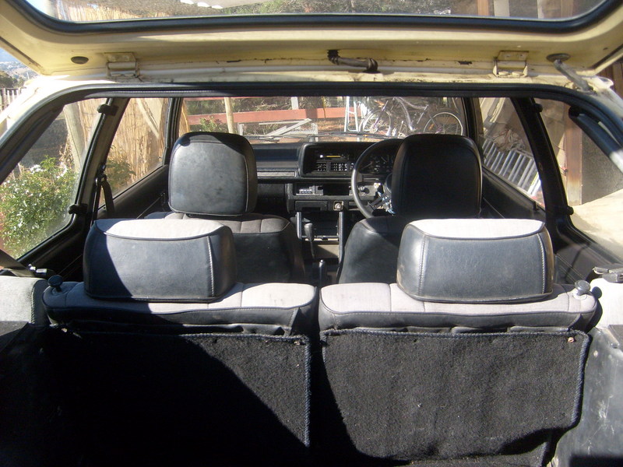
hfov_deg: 52.6
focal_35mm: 35
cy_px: 234
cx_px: 312
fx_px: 630
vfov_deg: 40.7
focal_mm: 5.8
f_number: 2.8
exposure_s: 1/350
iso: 80
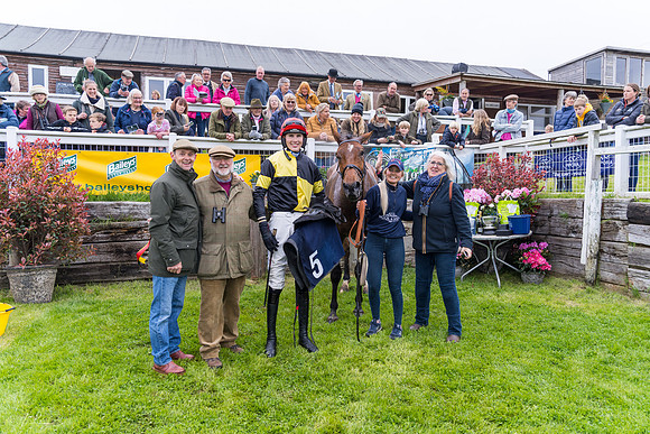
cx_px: 325
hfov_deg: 69.4
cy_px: 217
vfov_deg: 49.6
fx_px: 470
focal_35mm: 26
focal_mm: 26
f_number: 5
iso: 250
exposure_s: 1/400
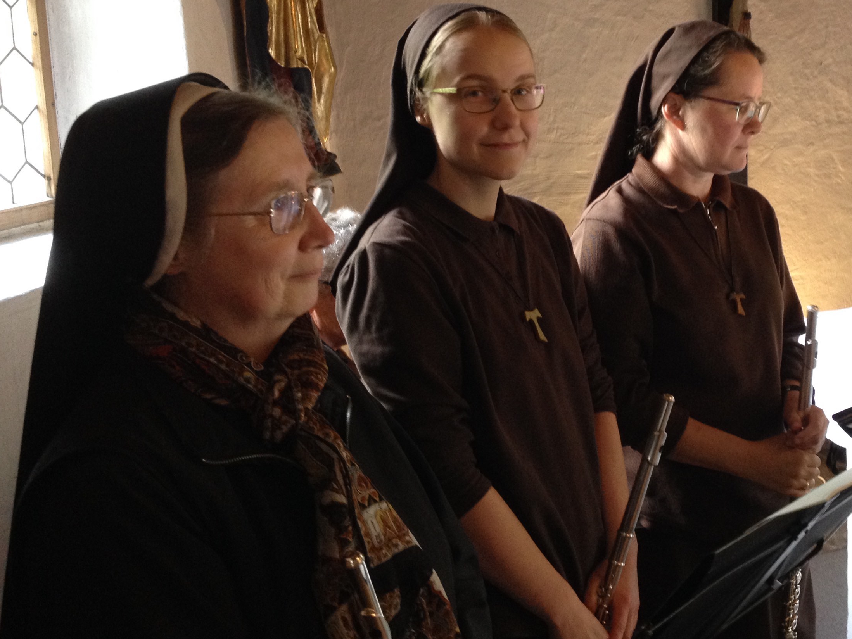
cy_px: 263
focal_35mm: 52
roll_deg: +0.7
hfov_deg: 36.1
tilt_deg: -8.8
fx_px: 1280
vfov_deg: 28.0
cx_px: 626
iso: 160
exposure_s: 1/20
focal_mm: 4.28
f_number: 2.4
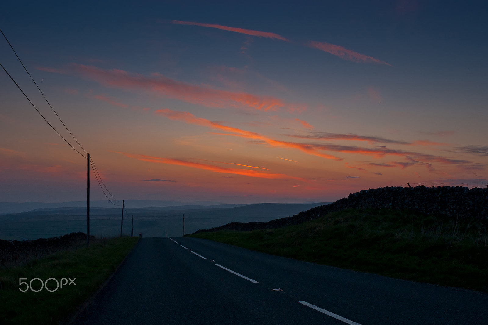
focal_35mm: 30
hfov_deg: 62.0
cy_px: 162
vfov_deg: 43.6
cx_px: 244
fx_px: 406
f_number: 6.3
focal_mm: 20
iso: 100
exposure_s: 1/30
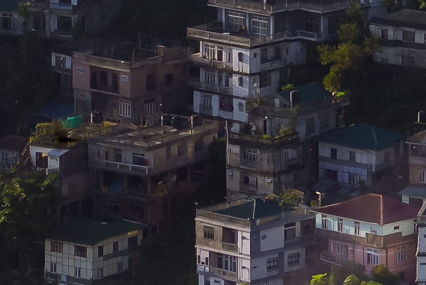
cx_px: 853
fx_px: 7032
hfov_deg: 3.4
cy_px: -209
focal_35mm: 594
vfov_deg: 2.3
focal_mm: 85
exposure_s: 1/160
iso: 160
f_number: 9
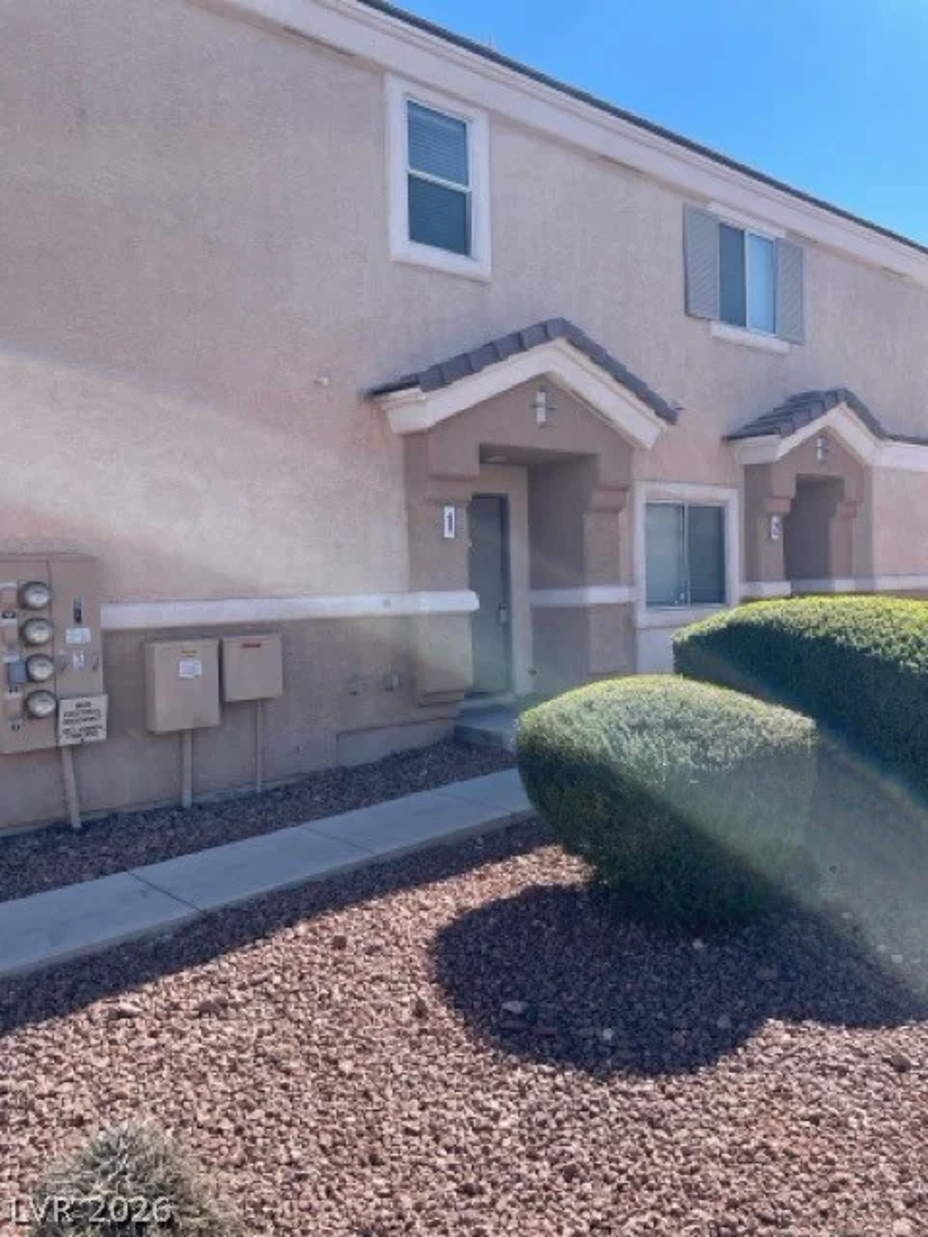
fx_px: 929
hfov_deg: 53.1
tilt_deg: +0.4
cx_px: 464
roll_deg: +3.1
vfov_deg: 67.3
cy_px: 618
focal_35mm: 26
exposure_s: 1/1770
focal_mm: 4.2
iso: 32
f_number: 1.6
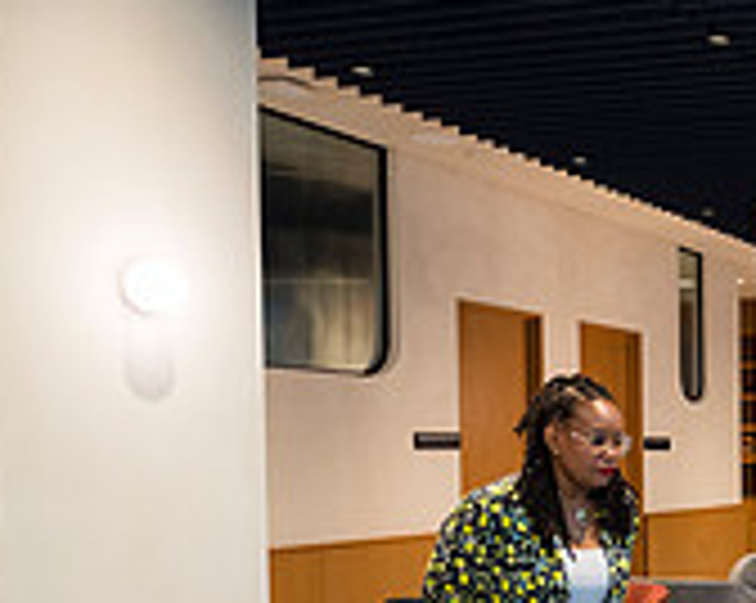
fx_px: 1162
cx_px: 990
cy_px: 511
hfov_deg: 29.0
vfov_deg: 28.3
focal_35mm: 52
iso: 720
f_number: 2.5
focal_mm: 16
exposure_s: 1/125
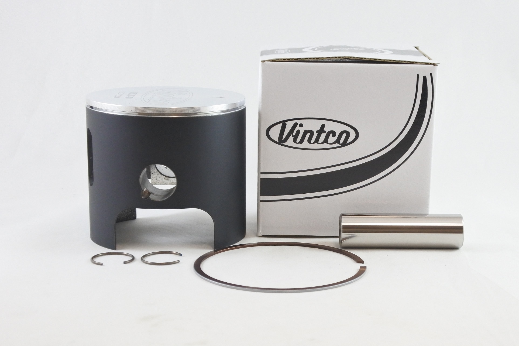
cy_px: 173
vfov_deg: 26.0
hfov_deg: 38.2
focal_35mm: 52
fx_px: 750
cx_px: 260
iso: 640
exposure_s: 1/125
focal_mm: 19.3
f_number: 4.5
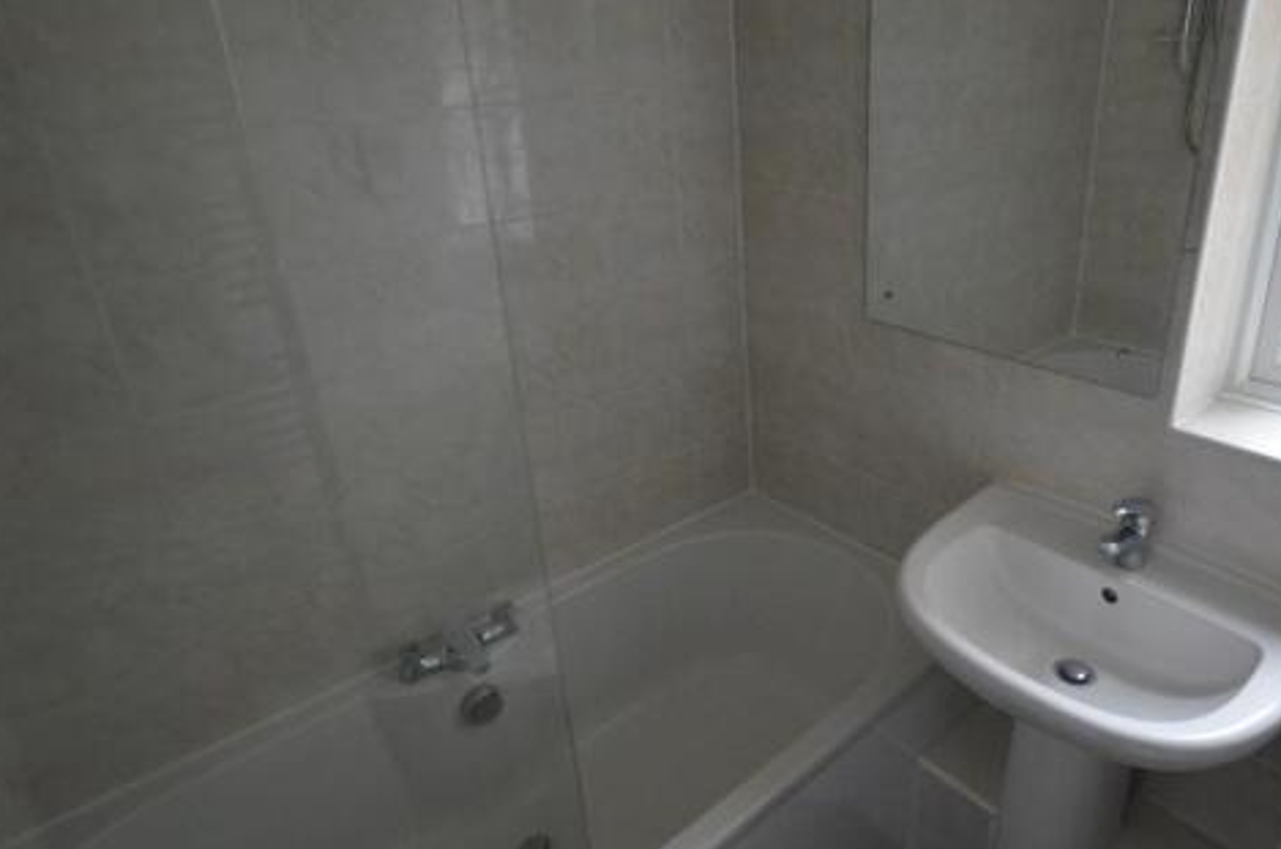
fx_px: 746
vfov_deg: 59.3
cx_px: 770
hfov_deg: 80.3
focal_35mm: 21
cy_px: 396
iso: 1800
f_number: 3.5
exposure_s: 1/60
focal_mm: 10
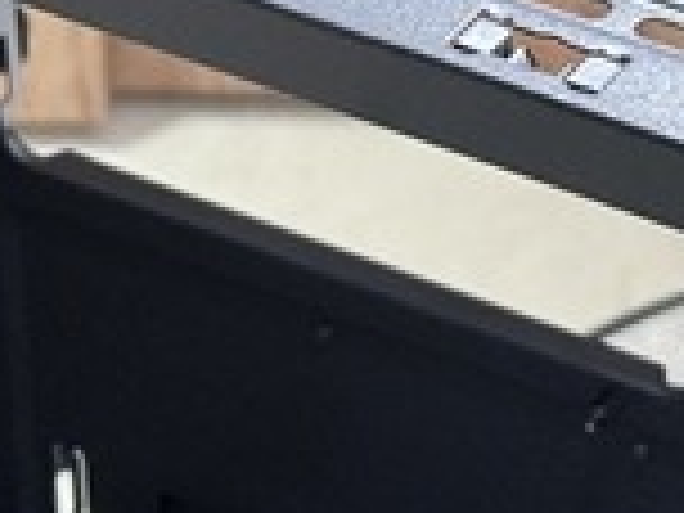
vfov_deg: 5.9
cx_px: 828
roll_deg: -2.1
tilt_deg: -32.6
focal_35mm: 247
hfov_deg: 7.9
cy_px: -290
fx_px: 4881
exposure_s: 1/40
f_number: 1.78
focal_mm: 6.76
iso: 320
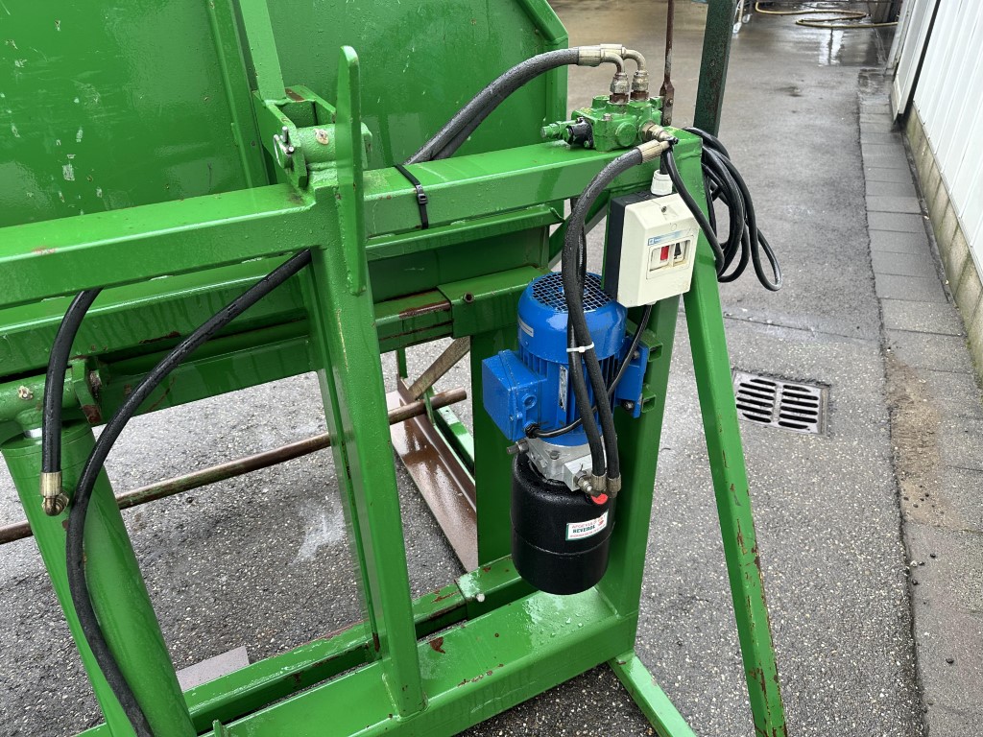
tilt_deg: -32.7
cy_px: 368
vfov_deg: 56.8
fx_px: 682
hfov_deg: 71.6
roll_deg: +2.8
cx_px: 492
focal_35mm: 24
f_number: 1.78
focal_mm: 6.86
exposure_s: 1/121
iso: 125
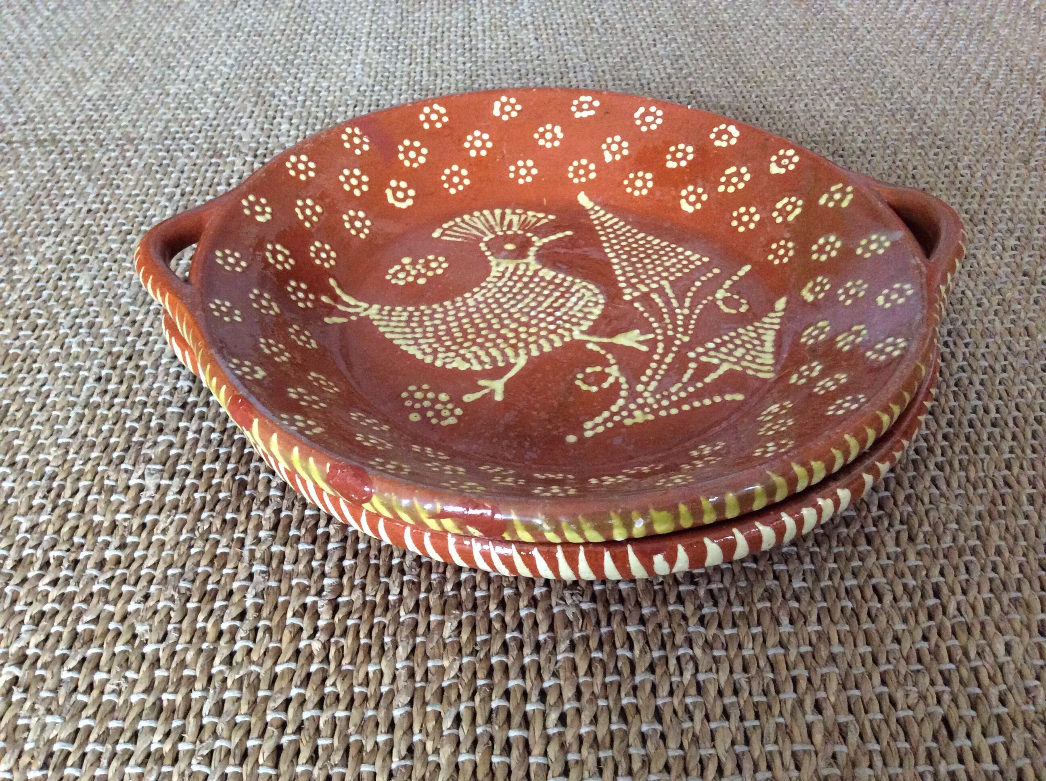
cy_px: 390
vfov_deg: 44.1
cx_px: 523
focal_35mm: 32
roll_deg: +2.2
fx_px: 966
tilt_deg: -40.4
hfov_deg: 56.9
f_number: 2.4
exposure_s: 1/17
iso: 320
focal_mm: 3.3
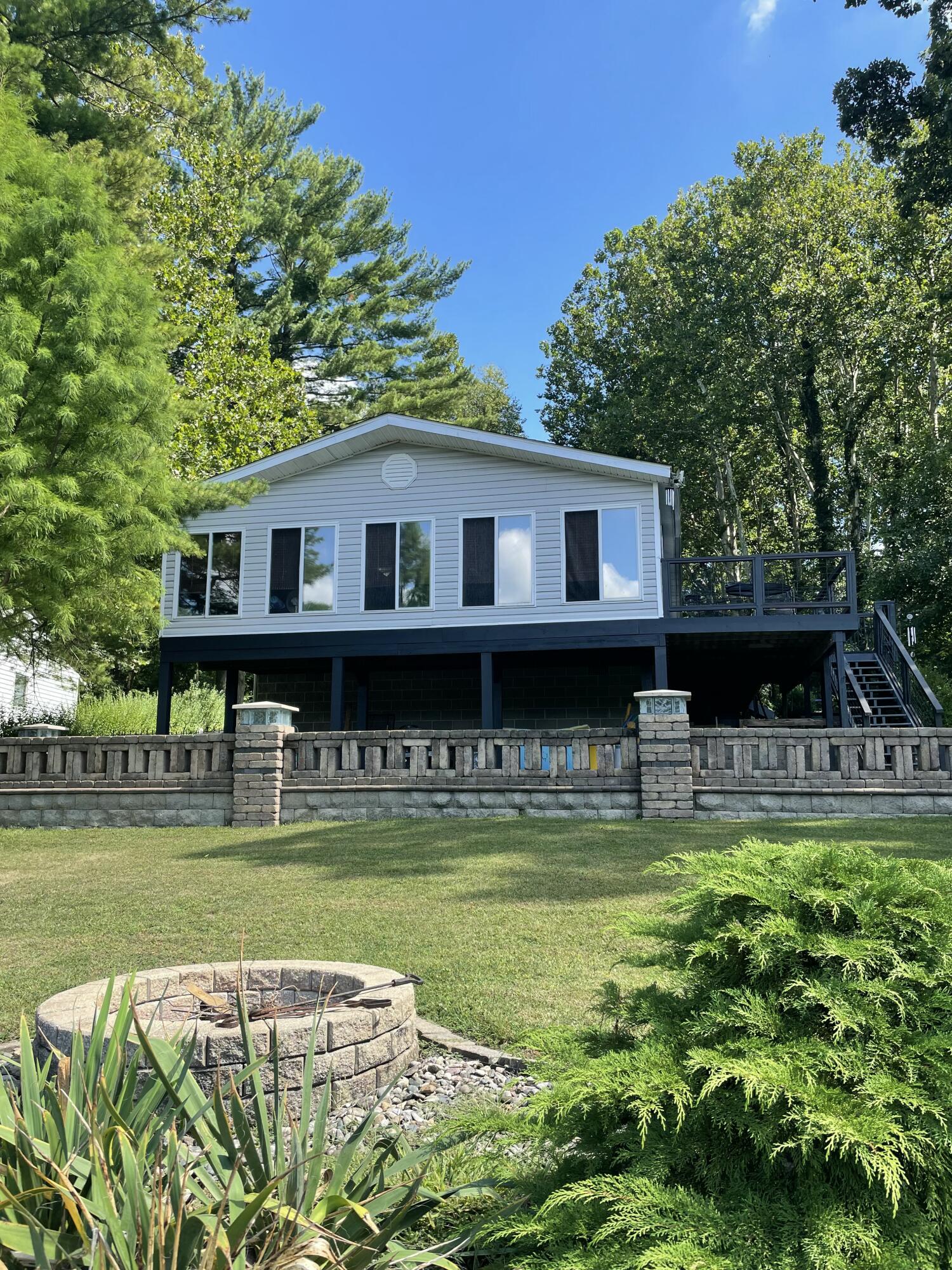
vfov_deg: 67.3
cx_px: 476
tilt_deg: +11.0
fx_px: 953
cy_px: 635
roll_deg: +1.4
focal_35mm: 26
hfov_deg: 53.1
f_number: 1.6
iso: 32
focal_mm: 4.2
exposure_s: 1/940
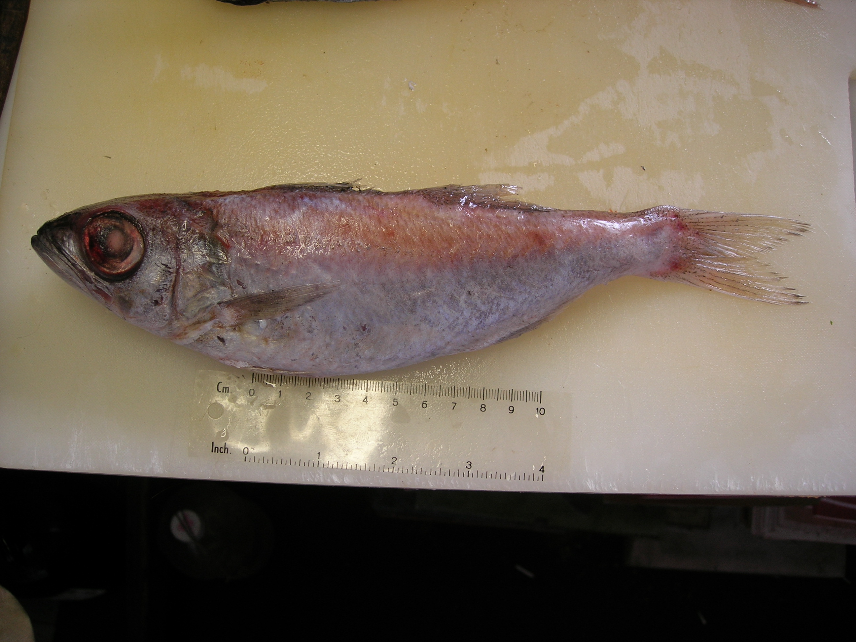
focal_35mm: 38
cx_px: 428
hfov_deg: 49.0
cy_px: 321
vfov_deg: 37.7
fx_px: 940
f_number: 2.8
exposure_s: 1/39.5
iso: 64
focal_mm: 7.8
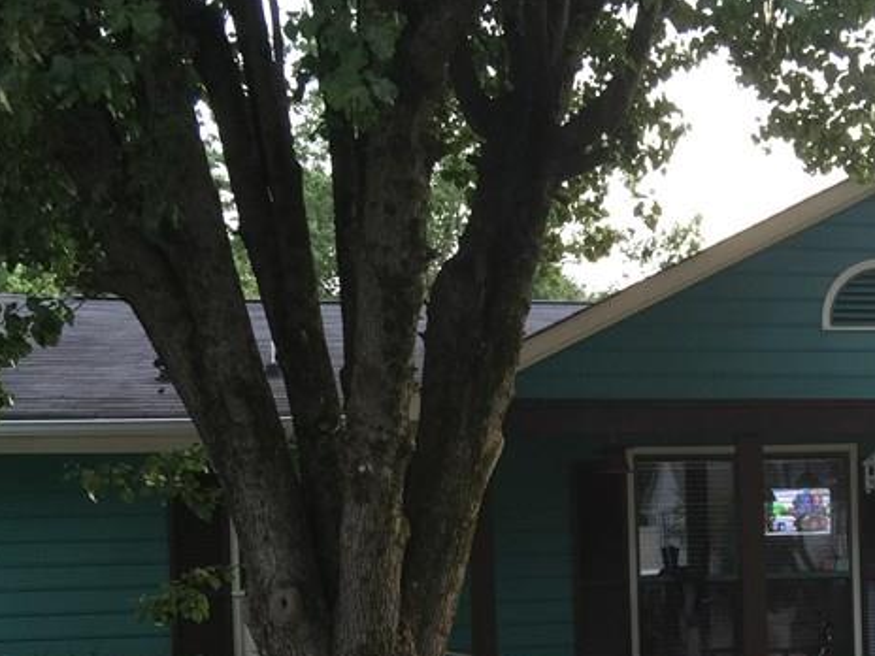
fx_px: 1618
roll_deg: -0.7
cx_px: 713
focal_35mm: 64
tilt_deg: +0.5
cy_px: 594
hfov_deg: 29.5
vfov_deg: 22.4
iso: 32
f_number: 2.2
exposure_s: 1/15
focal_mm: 4.15
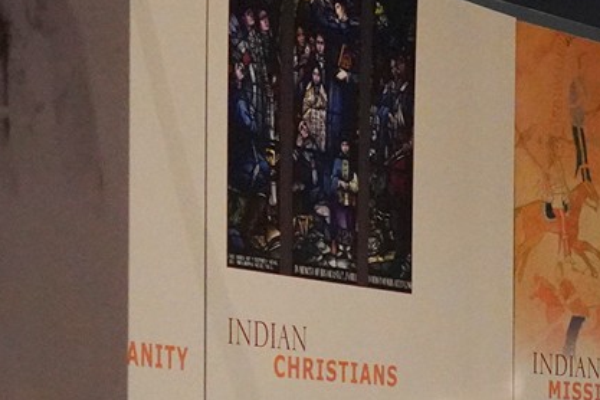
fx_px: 2800
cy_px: 499
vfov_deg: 8.1
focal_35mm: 168
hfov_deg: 10.6
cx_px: 1390
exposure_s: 1/100
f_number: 5.6
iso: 8000
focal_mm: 35
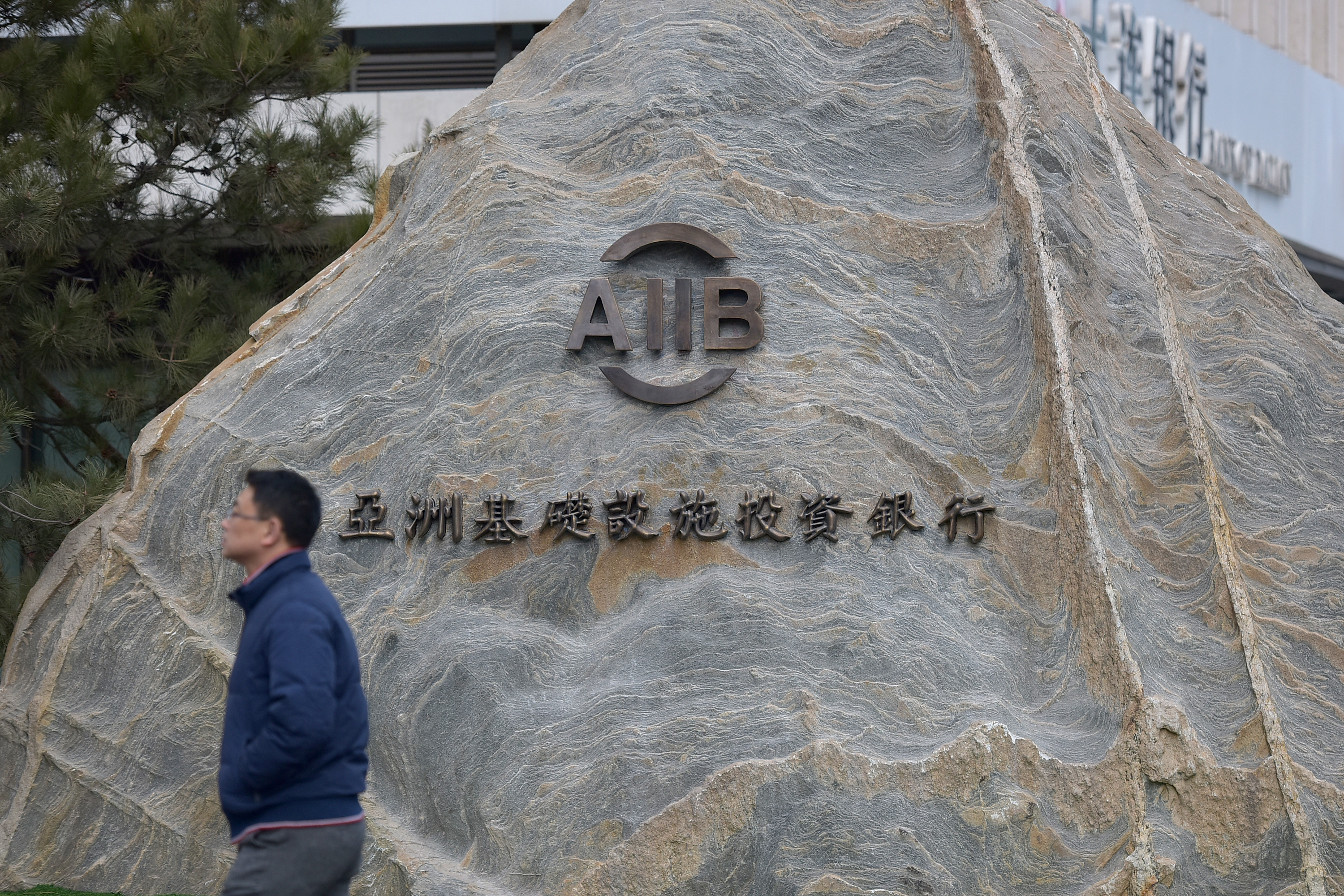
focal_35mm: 135
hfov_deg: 15.2
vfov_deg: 10.2
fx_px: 5040
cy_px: 448
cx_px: 672
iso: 200
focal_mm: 135
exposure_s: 1/2000
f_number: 3.5
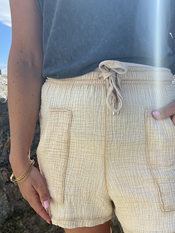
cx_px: 109
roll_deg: +5.2
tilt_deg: -16.2
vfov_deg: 50.3
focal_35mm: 36
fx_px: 243
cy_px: 158
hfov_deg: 39.4
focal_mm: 5.7
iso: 50
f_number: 1.5
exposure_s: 1/3077
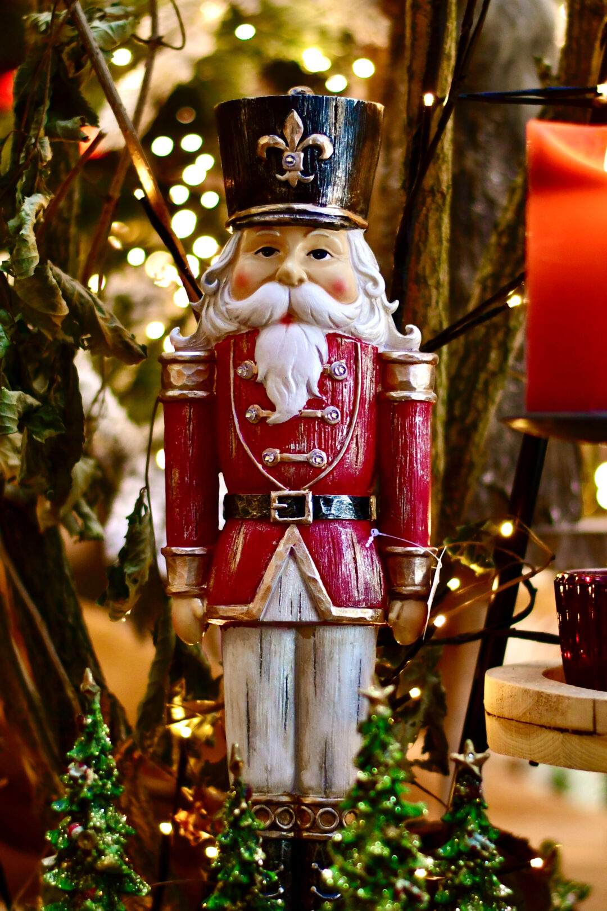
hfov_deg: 13.7
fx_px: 2529
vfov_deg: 20.4
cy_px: 456
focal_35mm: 100
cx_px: 304
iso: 640
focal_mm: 50
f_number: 1.8
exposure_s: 1/125
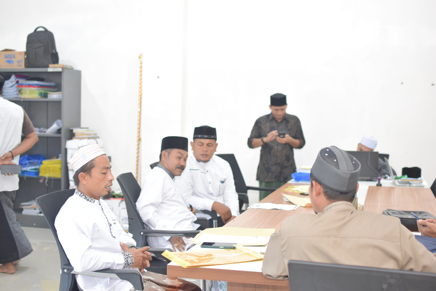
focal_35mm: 52
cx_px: 218
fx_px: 636
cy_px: 146
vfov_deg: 25.8
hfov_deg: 37.8
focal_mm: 35
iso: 1600
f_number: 2.5
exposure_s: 1/125
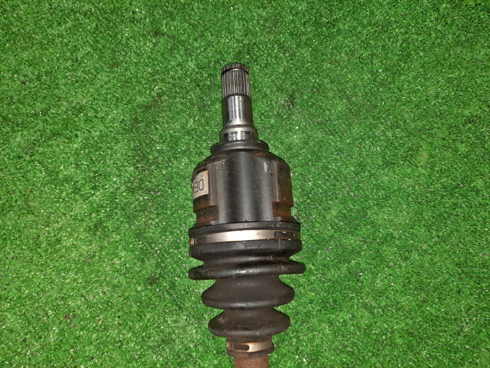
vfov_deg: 54.9
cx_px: 245
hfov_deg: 69.4
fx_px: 354
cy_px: 184
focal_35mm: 25
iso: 374
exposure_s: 1/33
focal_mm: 4.6
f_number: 2
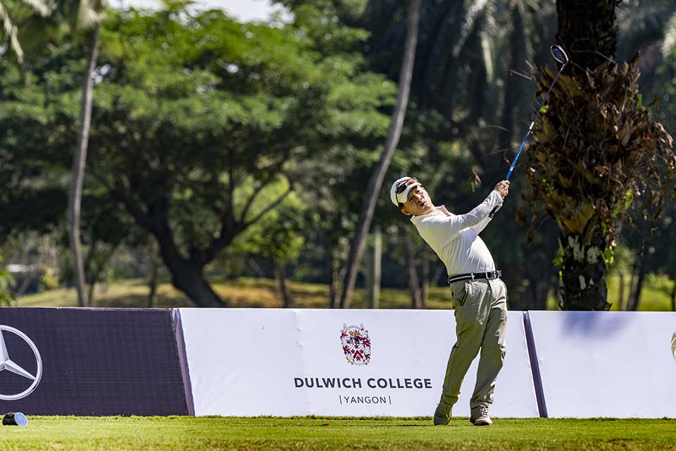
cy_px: 226
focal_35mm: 400
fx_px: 7511
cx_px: 338
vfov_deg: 3.4
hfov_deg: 5.2
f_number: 8
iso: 1000
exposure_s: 1/1600
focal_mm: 400
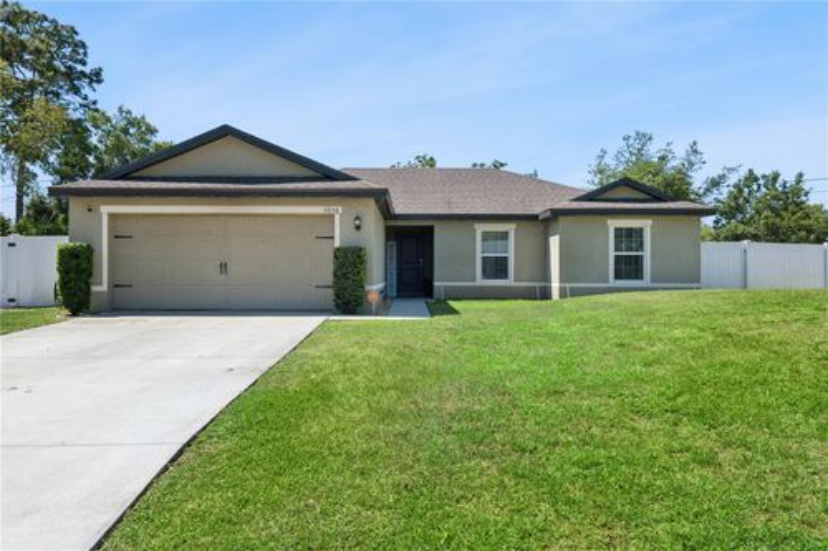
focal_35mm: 31
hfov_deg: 60.3
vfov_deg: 42.3
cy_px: 276
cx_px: 414
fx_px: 713
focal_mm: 31
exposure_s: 1/25
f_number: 20
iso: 100
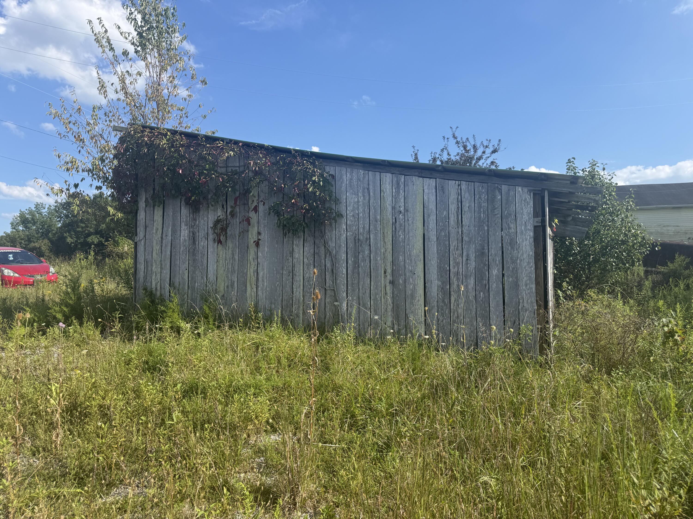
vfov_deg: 56.8
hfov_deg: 71.6
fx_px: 480
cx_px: 346
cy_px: 260
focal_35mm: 24
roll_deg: +0.4
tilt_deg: +2.0
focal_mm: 6.76
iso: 80
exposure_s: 1/3145
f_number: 1.78
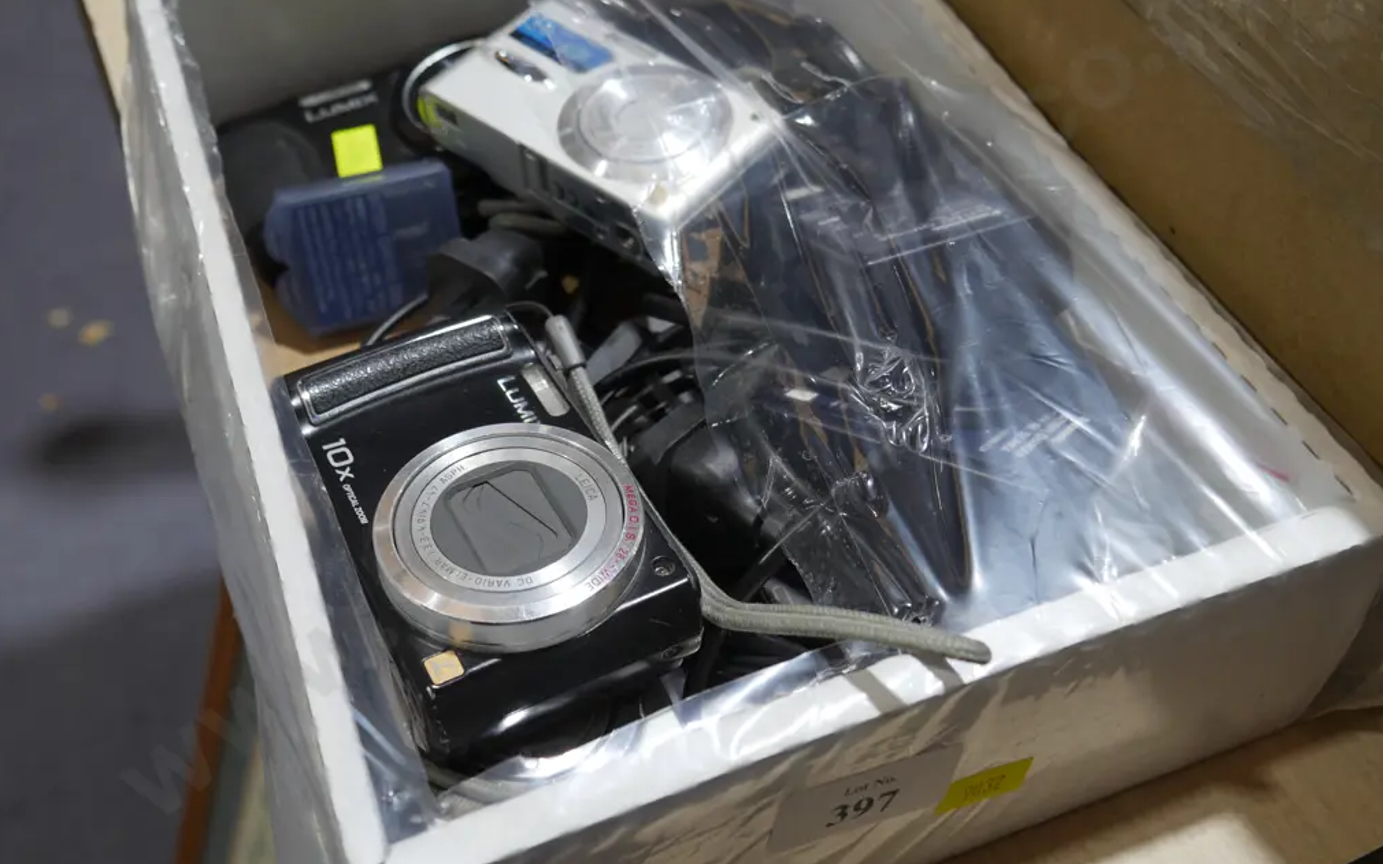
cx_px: 694
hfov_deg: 46.2
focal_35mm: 43
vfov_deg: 29.8
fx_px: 1621
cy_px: 380
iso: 250
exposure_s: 1/60
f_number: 4.4
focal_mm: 20
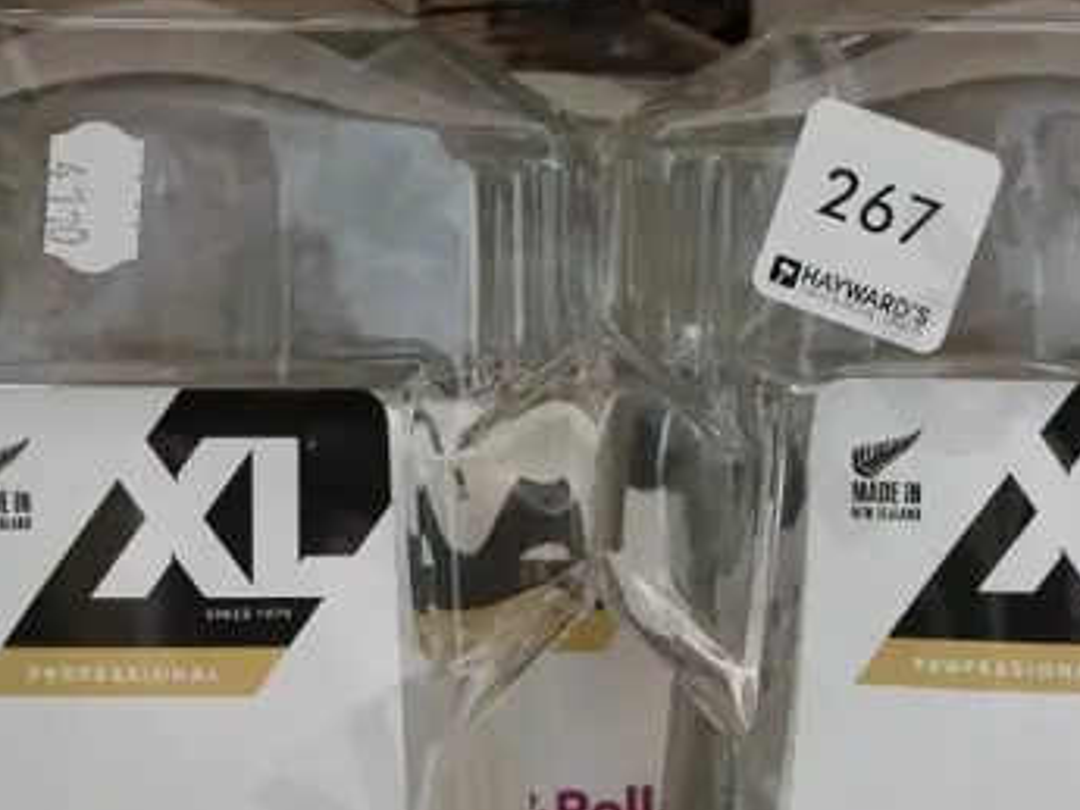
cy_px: 635
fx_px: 3152
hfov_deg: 19.4
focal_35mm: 101
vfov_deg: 14.6
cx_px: 595
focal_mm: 17
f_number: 4
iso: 3200
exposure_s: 1/30
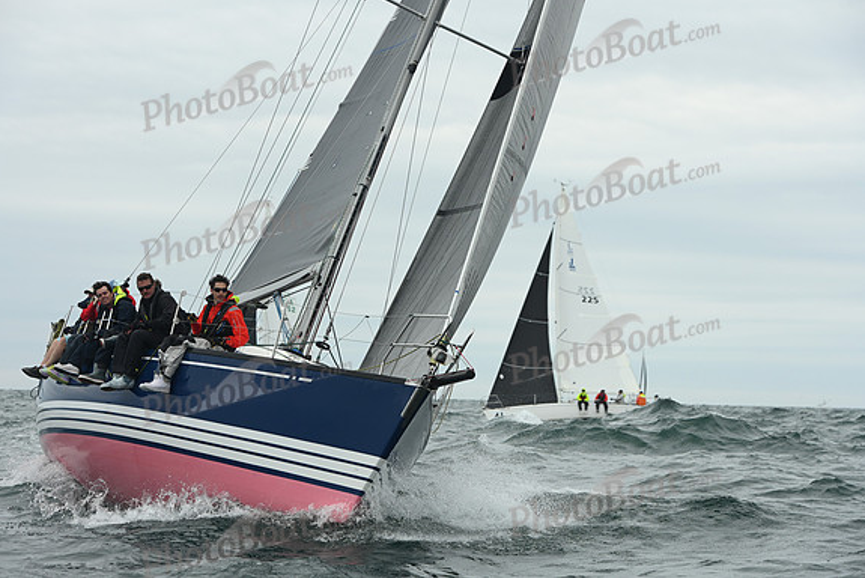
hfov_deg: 16.6
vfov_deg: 11.2
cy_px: 288
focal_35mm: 123
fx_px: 2957
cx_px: 432
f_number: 7.1
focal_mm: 122
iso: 400
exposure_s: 1/800
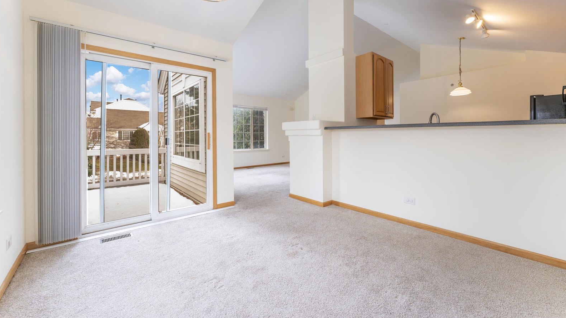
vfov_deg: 70.1
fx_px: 225
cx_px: 279
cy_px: 135
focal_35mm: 15
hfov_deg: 103.0
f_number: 7.1
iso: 640
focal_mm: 14
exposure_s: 1/80
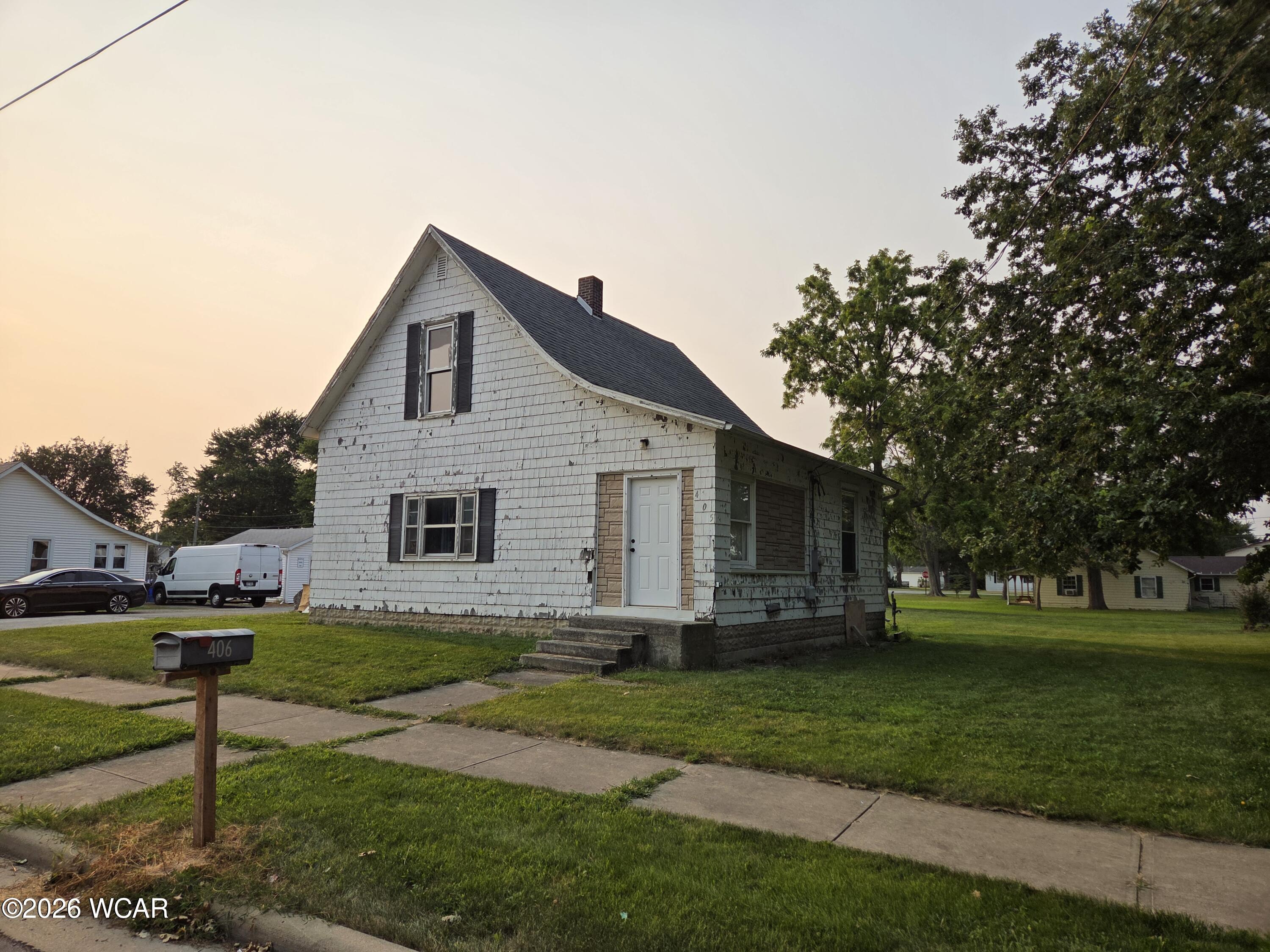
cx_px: 635
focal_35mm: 23
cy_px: 476
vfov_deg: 58.9
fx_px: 844
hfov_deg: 73.9
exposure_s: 1/3211
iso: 80
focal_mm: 5.4
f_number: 1.8
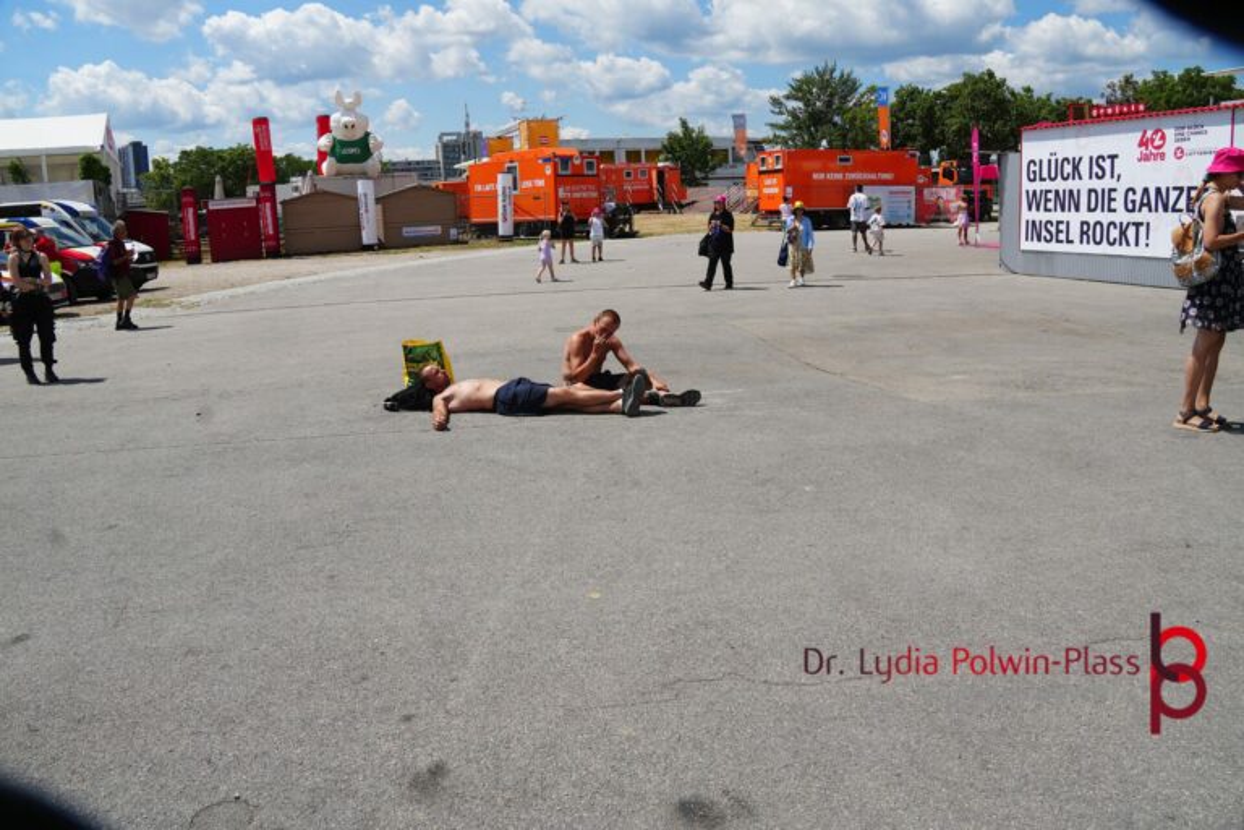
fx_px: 933
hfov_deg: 67.4
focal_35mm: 27
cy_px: 415
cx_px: 622
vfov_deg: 47.9
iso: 100
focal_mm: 18
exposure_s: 1/200
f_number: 10
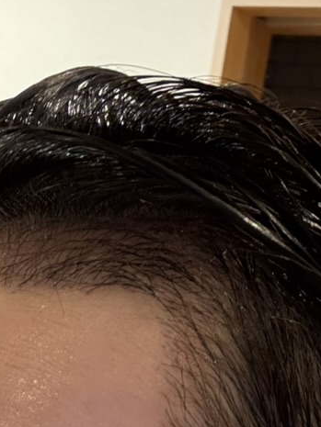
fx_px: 816
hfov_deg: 22.1
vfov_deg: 29.1
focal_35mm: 66
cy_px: 304
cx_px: 242
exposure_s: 1/30
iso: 400
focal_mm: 2.69
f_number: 1.9
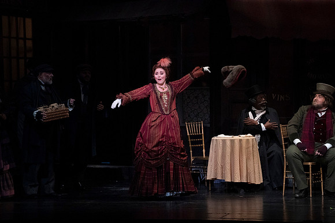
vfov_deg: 6.9
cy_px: 112
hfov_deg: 10.3
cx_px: 168
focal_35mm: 200
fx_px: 1861
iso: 16000
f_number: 16
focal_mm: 200
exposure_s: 1/400
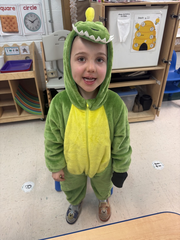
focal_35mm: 26
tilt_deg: -32.7
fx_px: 180
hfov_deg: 53.1
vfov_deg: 67.3
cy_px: 120
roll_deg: +1.9
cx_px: 90
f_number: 1.6
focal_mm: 5.96
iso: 80
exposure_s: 1/60
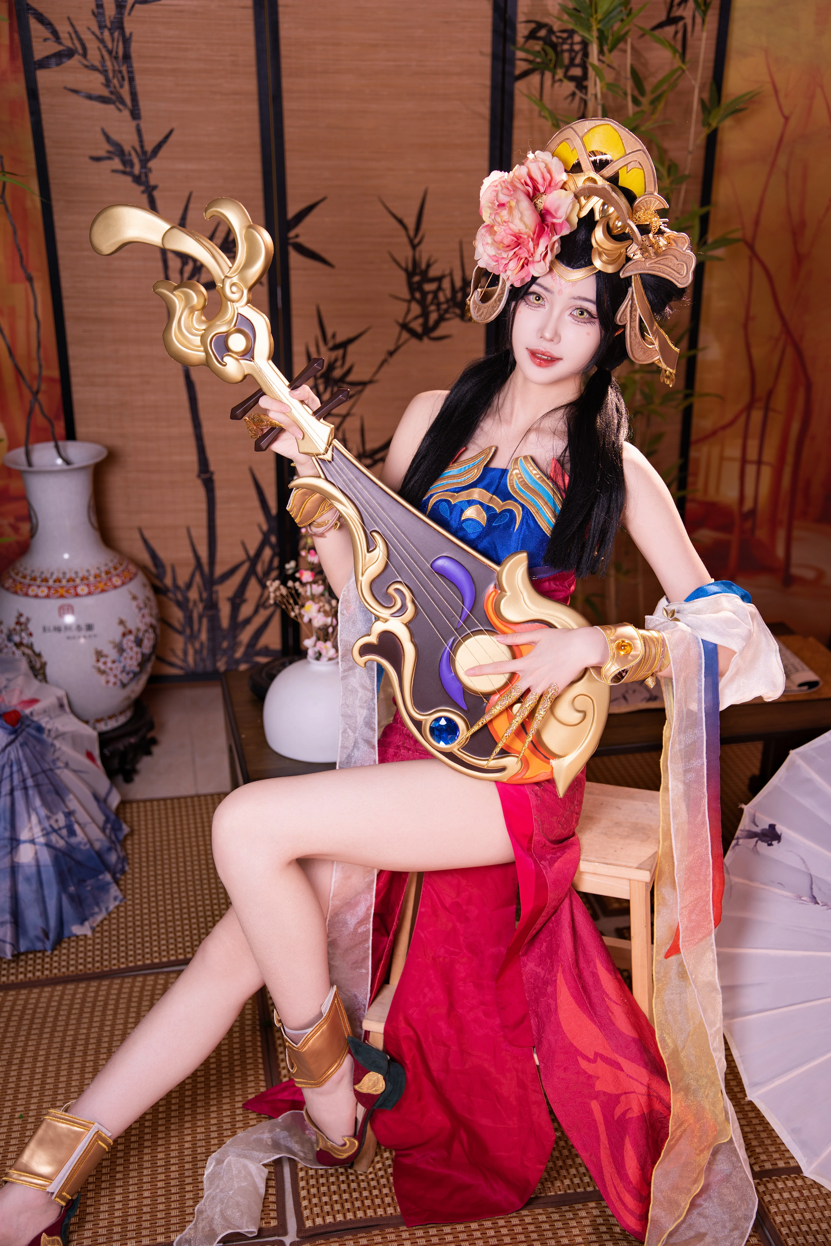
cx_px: 416
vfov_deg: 46.4
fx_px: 1454
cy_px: 623
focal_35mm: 42
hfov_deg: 31.9
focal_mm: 42
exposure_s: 1/80
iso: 125
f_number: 2.8
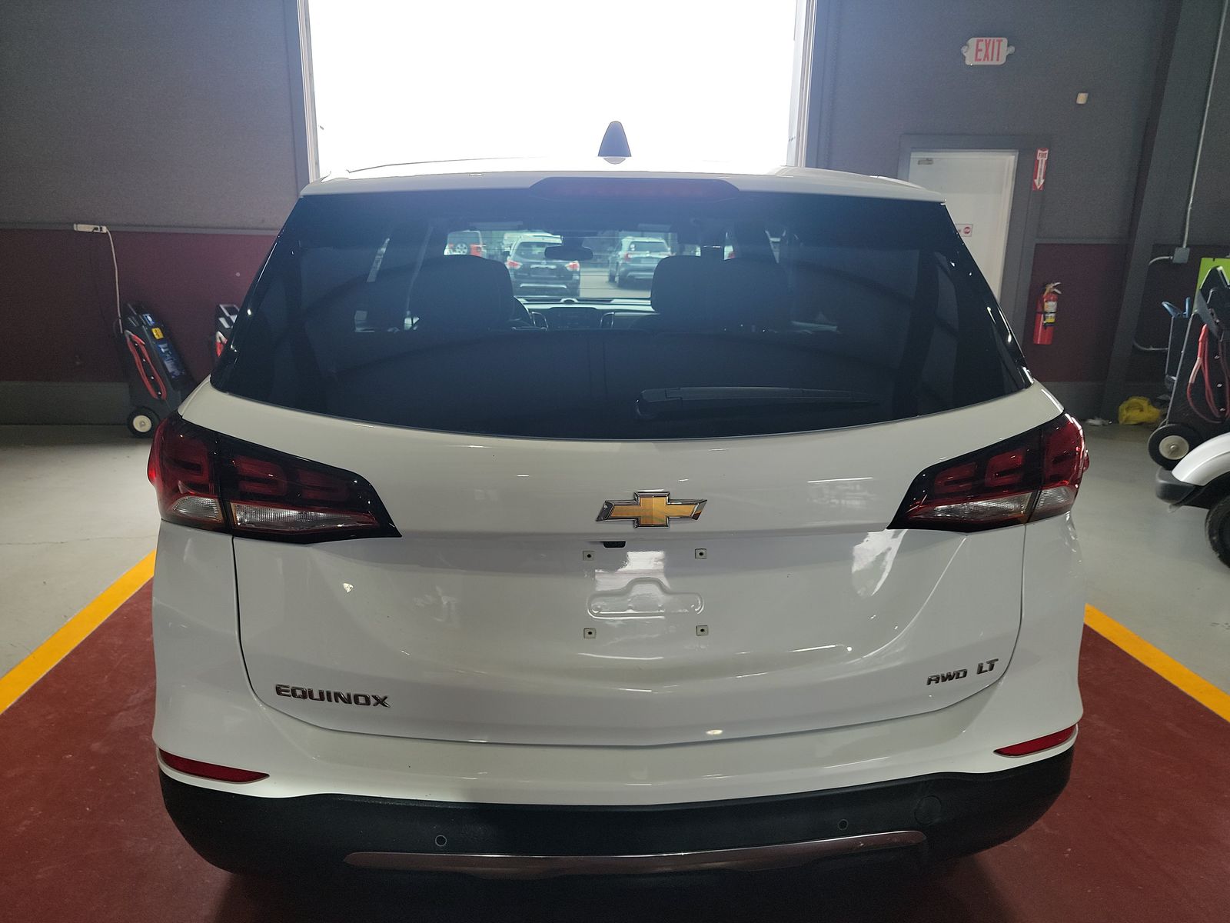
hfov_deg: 71.6
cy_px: 462
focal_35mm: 24
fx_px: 853
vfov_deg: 56.8
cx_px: 615
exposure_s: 1/119
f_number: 1.8
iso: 85
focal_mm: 6.7
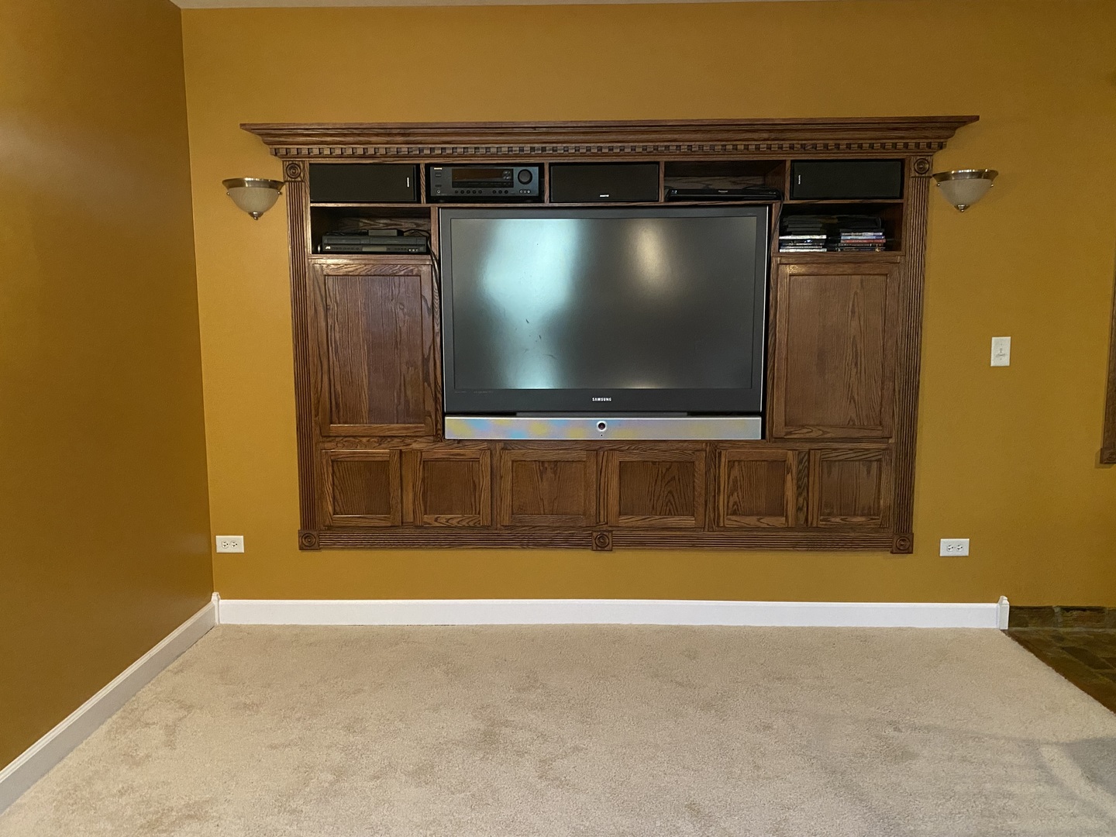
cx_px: 558
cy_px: 418
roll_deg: +0.3
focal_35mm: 26
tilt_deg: -5.5
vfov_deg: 53.1
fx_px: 838
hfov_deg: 67.3
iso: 800
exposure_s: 1/30
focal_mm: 4.25
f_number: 1.8
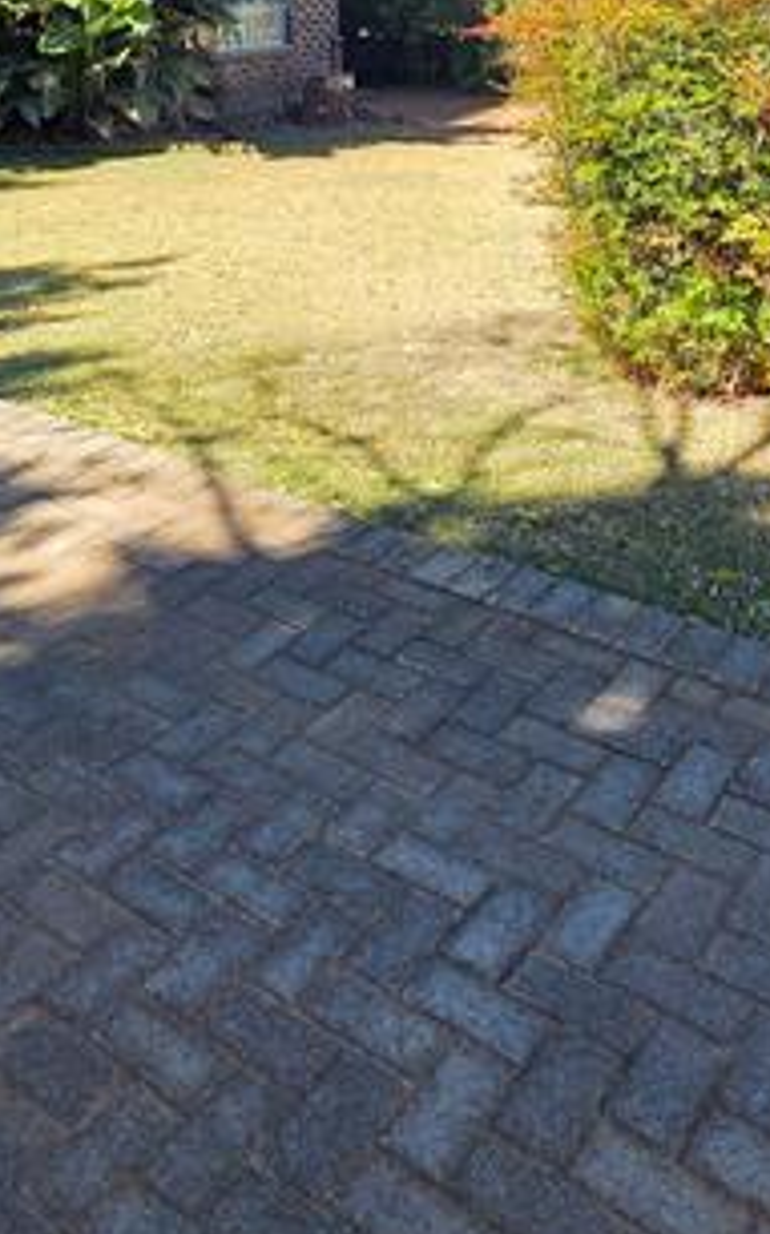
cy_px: 101
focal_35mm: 36
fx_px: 1210
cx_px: 306
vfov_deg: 47.9
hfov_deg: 35.2
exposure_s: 1/364
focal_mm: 2.2
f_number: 1.9
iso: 40
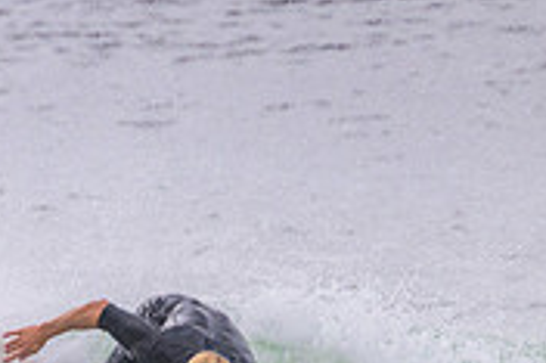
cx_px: 16
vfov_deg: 0.5
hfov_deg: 0.7
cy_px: 462
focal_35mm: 2787
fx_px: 42229
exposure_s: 1/2000
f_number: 11
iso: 1800
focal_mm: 800
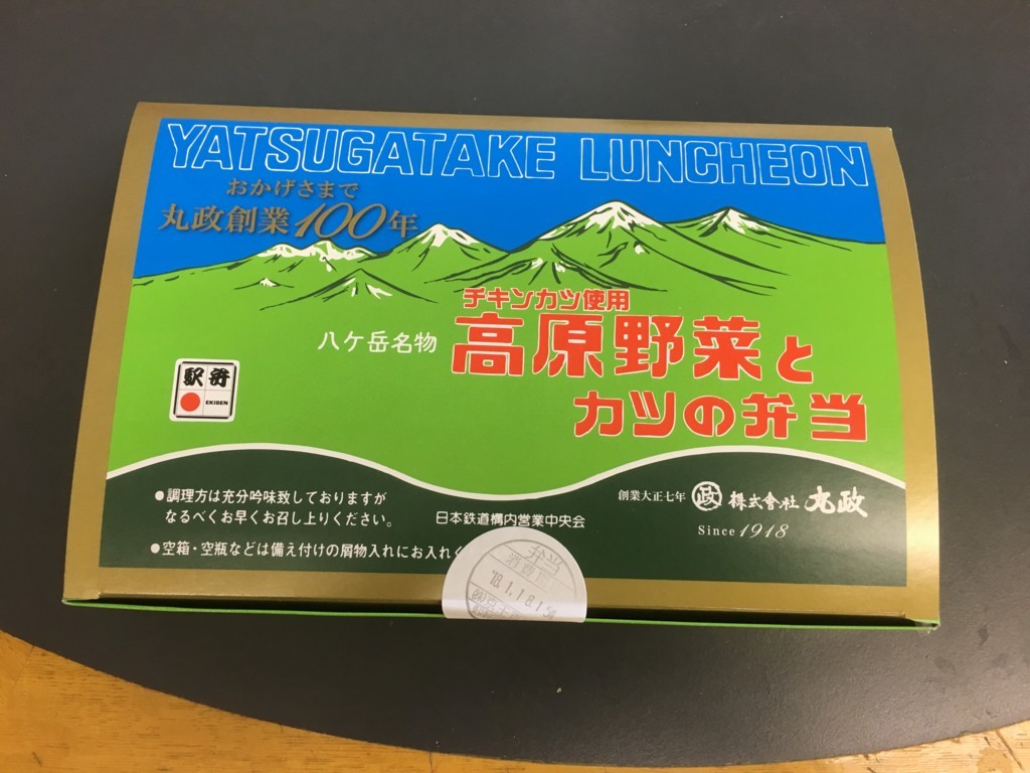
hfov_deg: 61.7
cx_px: 515
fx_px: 863
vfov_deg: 48.2
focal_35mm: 29
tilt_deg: -72.9
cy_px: 386
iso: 80
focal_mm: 4.15
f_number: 2.2
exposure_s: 1/30
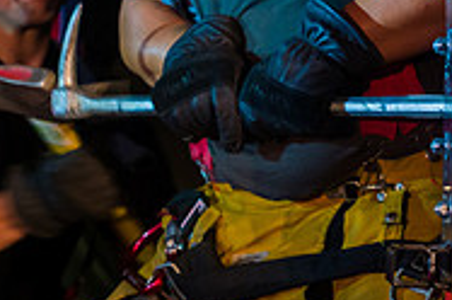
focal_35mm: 481
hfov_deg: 4.3
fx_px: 6029
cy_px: -109
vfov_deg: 2.8
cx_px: 256
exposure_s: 1/125
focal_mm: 155
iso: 3200
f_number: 3.2
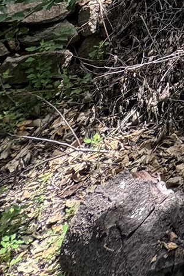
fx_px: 483
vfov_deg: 20.6
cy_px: -237
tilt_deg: +16.2
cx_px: 433
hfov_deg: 14.6
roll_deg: +0.9
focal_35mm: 63
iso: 40
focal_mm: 2.22
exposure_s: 1/209
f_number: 2.2
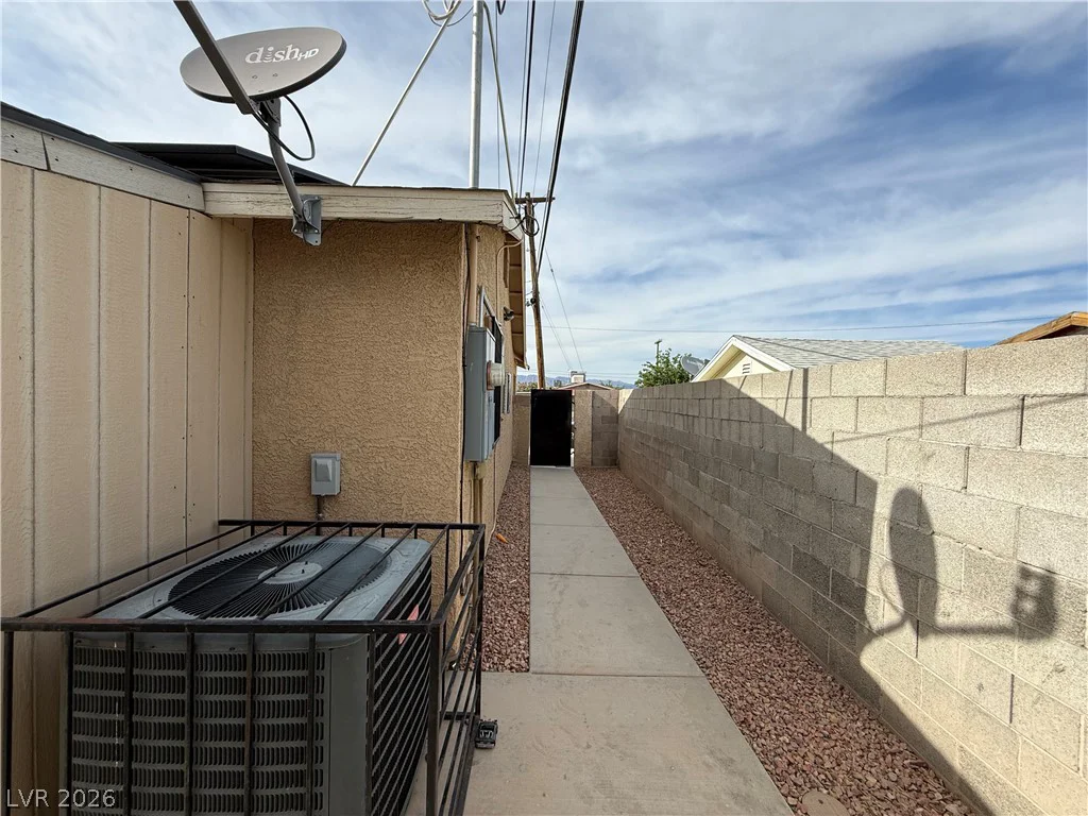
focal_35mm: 14
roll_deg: -1.2
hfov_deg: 102.1
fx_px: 440
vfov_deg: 85.7
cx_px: 544
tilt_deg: -0.4
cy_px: 408
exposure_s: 1/1572
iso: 50
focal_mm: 2.22
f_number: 2.2
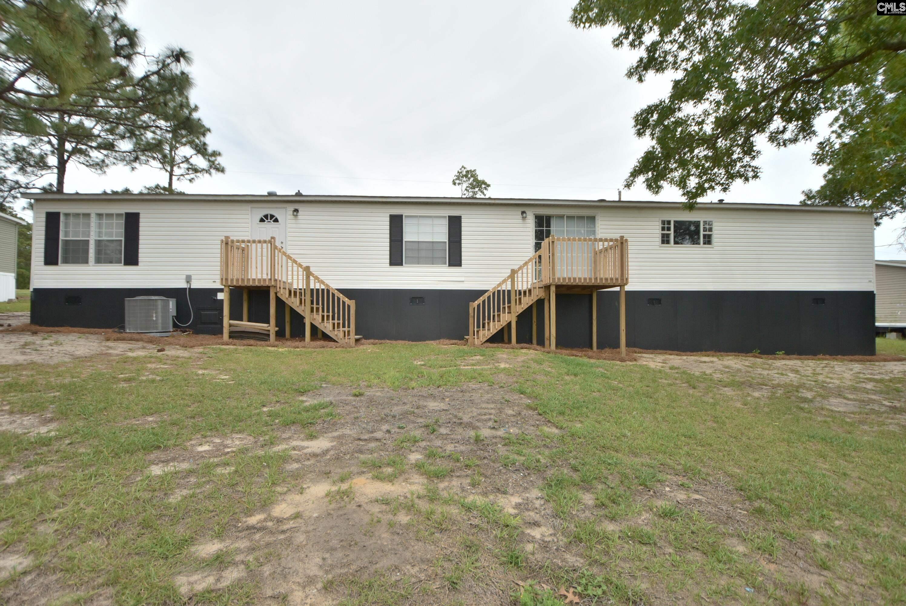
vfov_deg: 72.2
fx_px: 416
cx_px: 453
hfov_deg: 94.9
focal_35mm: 16
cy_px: 303
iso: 180
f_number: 3.5
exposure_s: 1/2000
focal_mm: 11
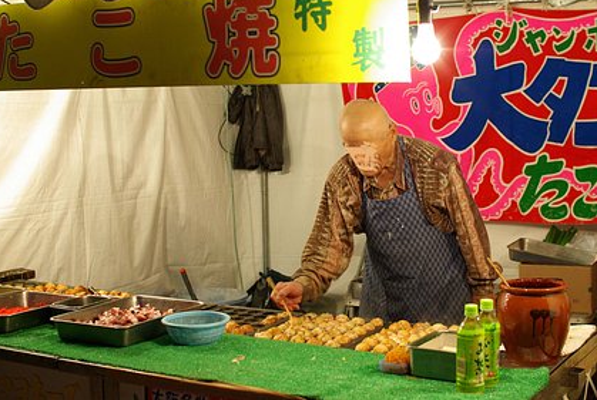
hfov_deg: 36.1
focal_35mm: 55
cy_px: 157
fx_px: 914
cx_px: 348
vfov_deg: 24.7
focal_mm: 30
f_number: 2.8
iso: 400
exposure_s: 1/45
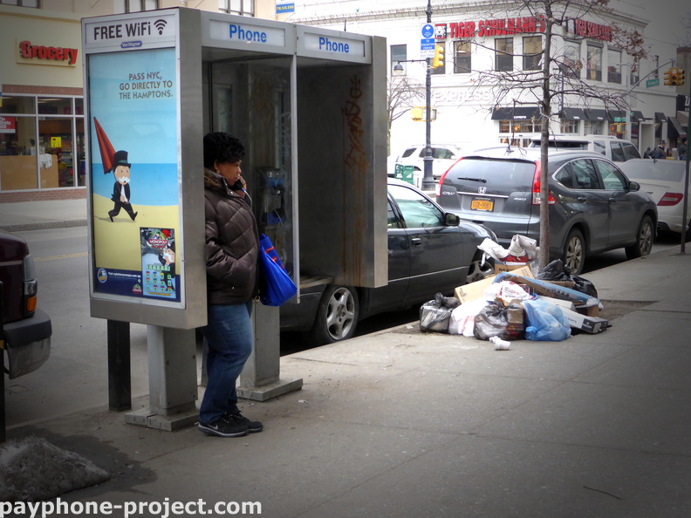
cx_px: 346
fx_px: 978
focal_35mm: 49
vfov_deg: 29.7
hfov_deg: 38.9
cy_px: 259
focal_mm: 8.5
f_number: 4.2
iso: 250
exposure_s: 1/60
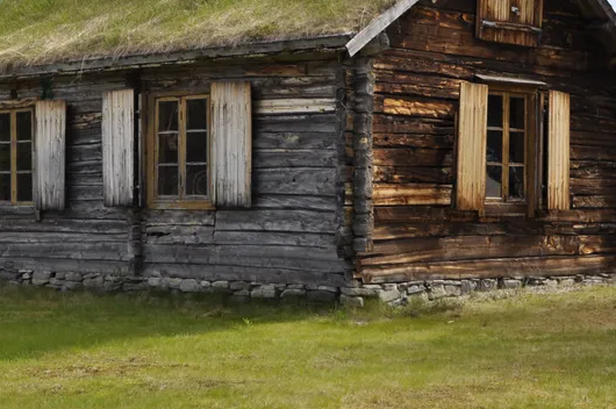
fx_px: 1487
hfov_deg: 23.1
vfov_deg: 15.6
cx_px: 123
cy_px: 92
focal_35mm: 87
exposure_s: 1/800
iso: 200
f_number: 4.2
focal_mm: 30
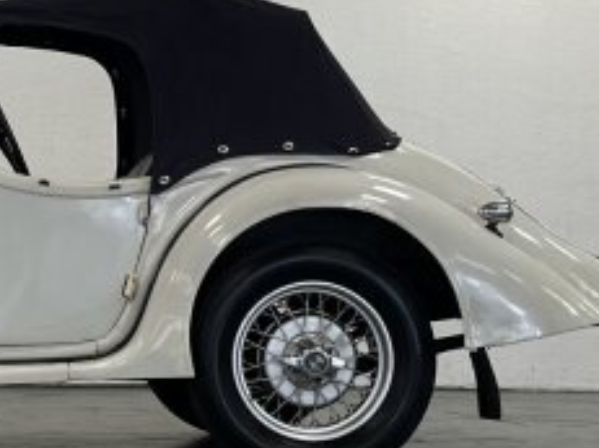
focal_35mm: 133
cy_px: 218
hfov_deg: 14.5
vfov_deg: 11.1
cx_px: -39
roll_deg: -0.2
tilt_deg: -0.9
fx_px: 2300
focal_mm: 6.86
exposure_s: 1/121
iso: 100
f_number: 1.78
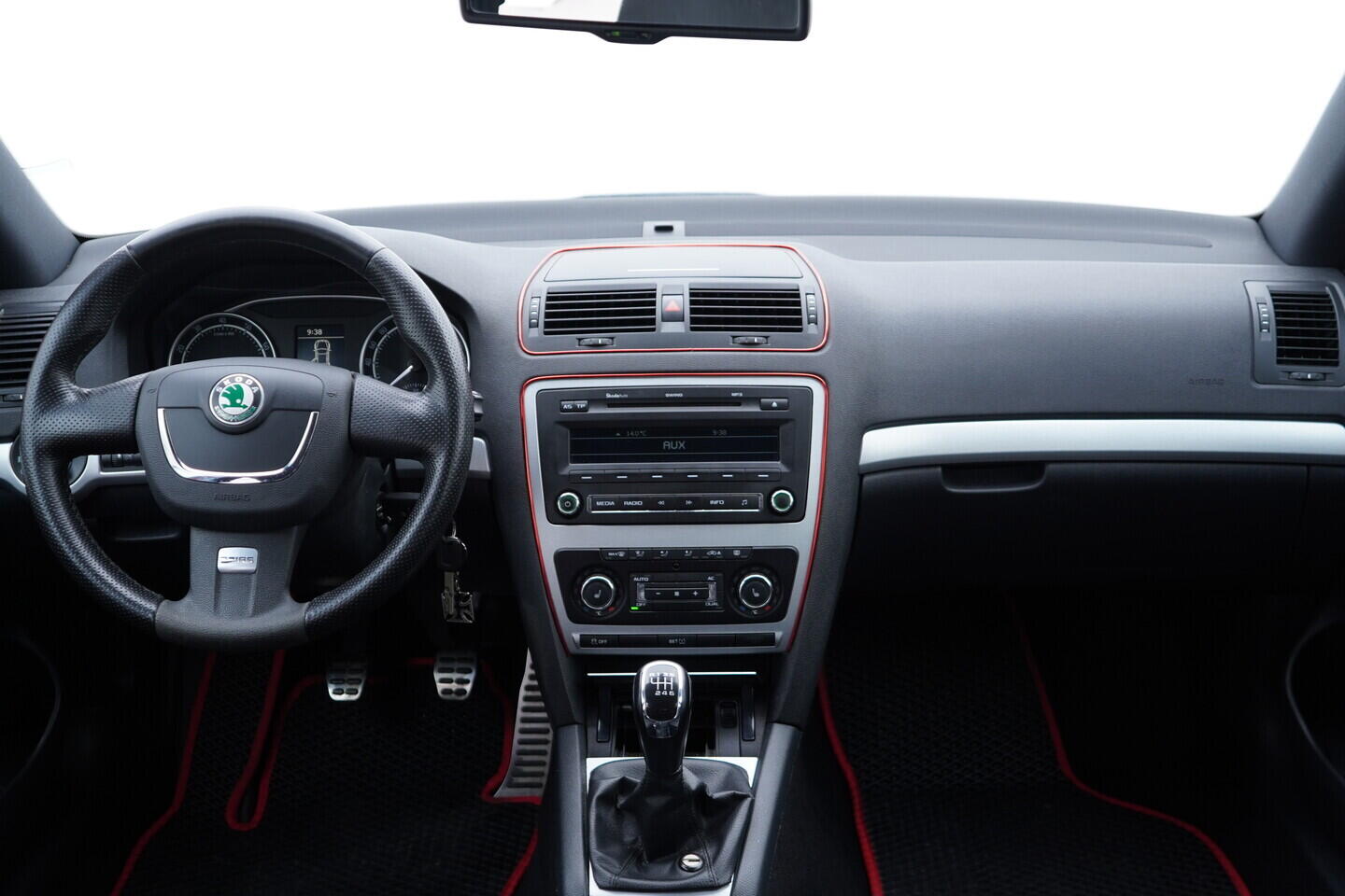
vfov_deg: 36.9
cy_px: 448
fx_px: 1345
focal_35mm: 36
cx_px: 672
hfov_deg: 53.1
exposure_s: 1/40
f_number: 2.8
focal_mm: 24
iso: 250
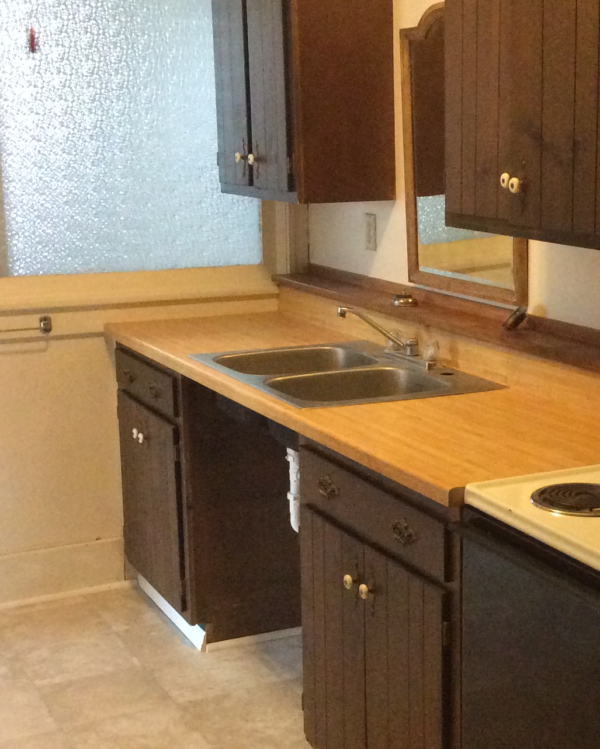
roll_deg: +0.1
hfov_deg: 24.1
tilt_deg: -13.3
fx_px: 1398
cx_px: 407
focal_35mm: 63
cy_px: 388
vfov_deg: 30.0
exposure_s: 1/15
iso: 400
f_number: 2.4
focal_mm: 3.3
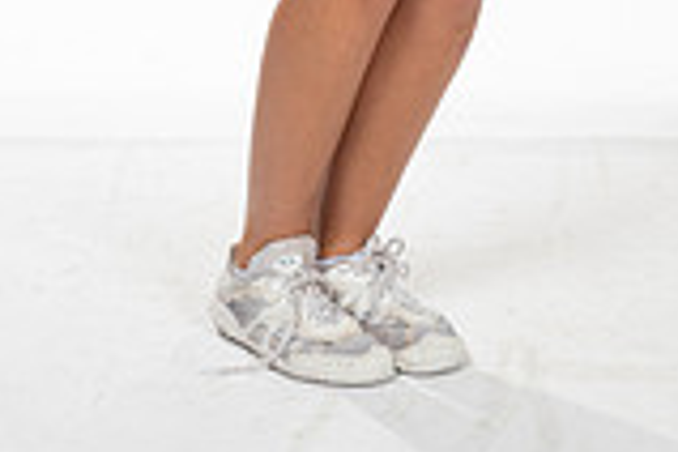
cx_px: 362
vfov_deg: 7.7
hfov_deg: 12.1
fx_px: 3201
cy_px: -478
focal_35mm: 170
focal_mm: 60
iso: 800
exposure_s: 1/320
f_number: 7.1
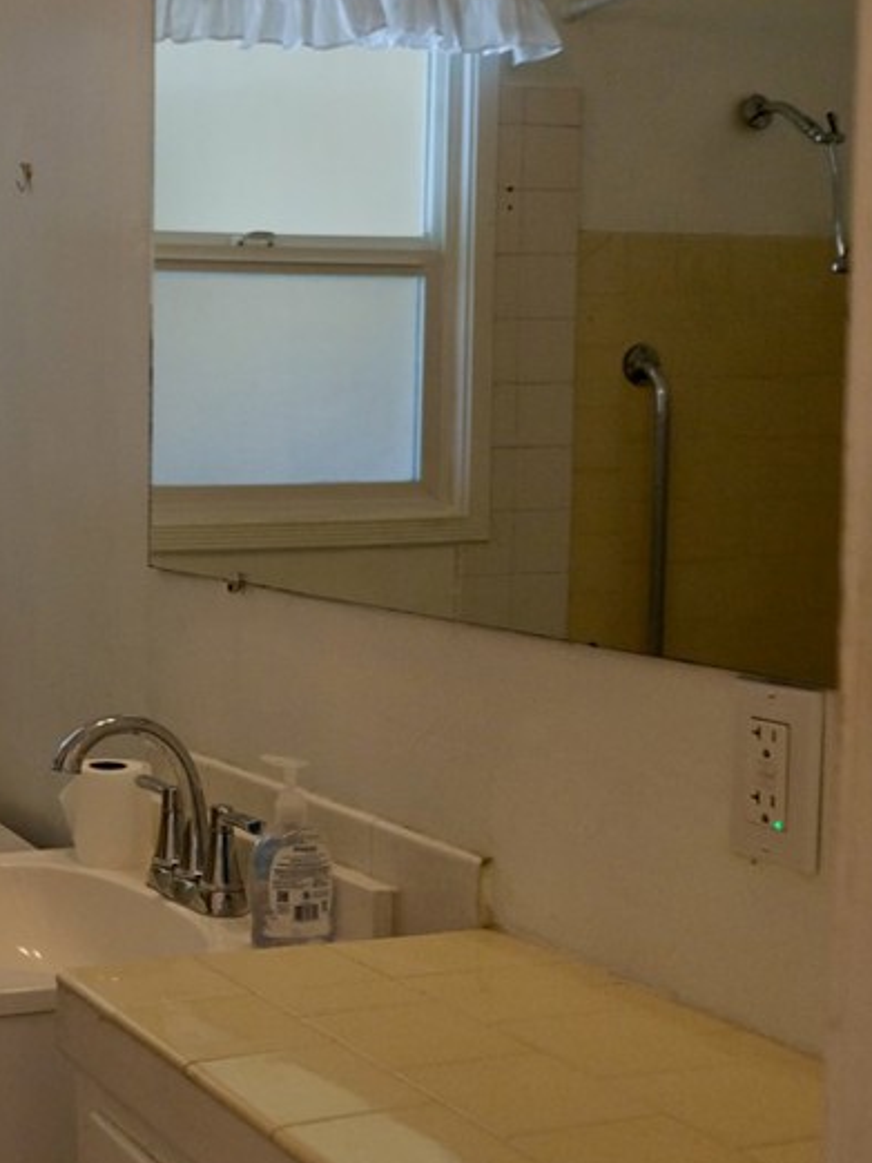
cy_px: 548
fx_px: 1712
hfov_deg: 25.7
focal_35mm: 51
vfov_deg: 37.5
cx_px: -163
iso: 1600
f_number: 2.8
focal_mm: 18
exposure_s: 1/125
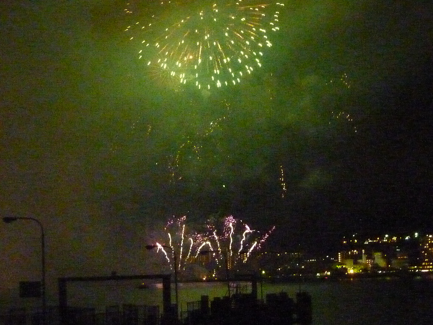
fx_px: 1251
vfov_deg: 14.8
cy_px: 162
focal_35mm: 100
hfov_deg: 19.6
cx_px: 216
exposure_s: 1/8
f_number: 3.9
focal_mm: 9.1
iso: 1600
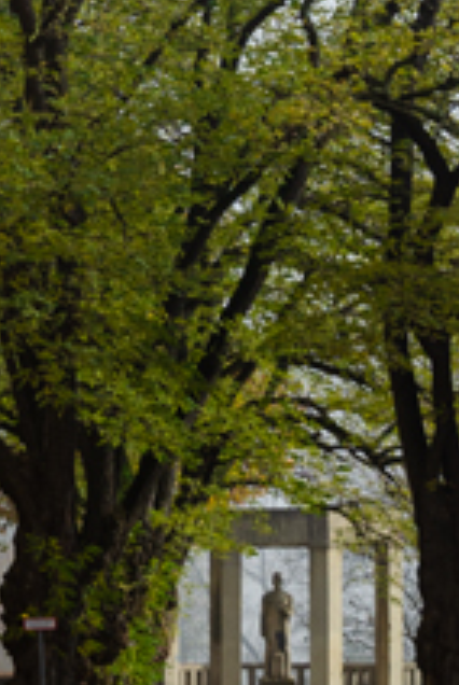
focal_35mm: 197
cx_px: -485
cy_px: -223
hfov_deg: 6.7
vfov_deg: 10.2
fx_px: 3757
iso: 200
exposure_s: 1/400
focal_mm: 31
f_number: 8
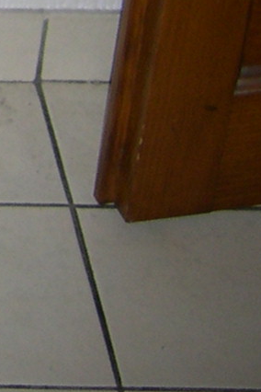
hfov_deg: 5.8
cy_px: -317
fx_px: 2294
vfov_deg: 9.3
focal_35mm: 211
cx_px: -668
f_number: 2.8
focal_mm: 8
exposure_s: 1/60
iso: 100
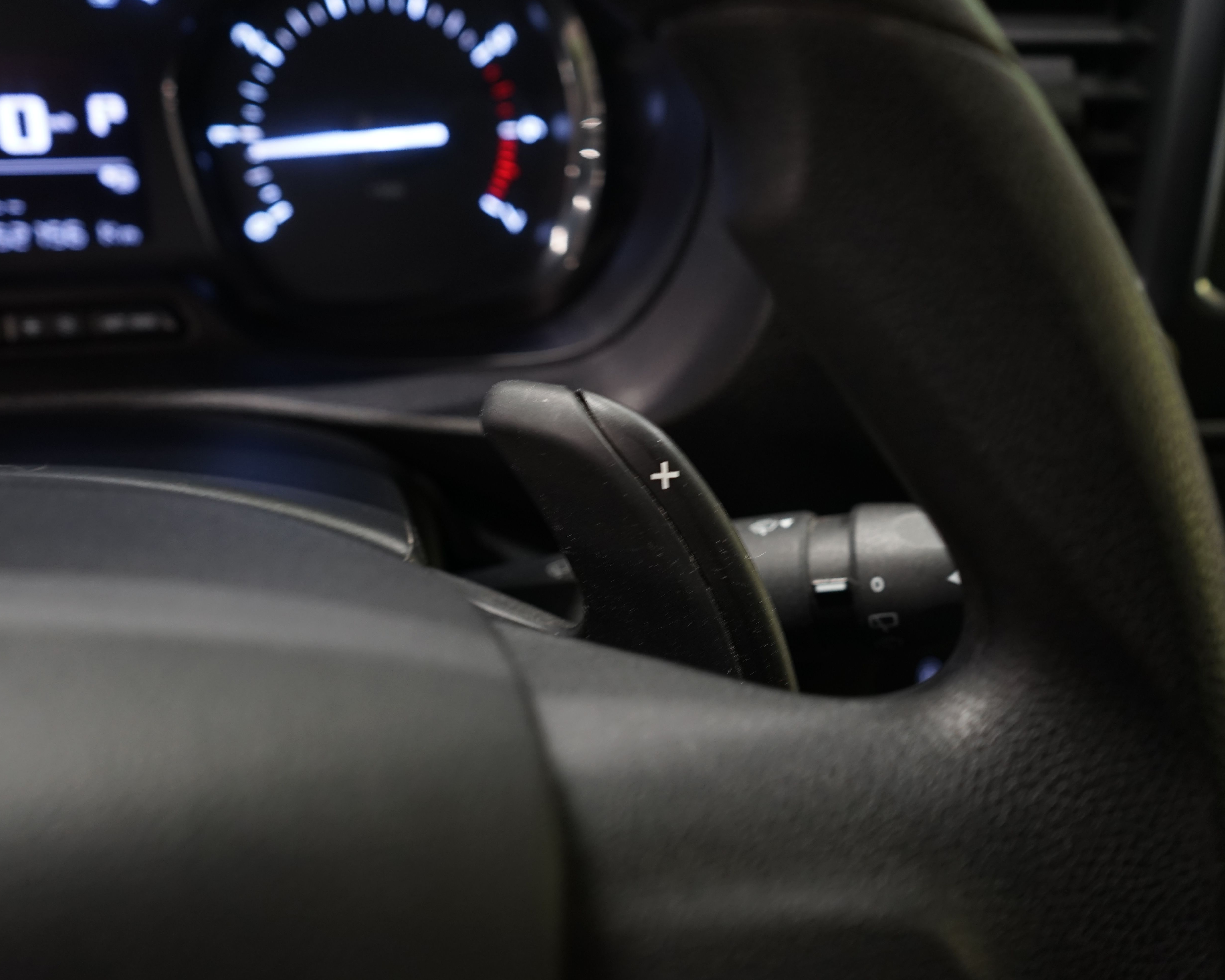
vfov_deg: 44.5
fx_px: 1196
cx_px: 605
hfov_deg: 54.2
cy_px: 486
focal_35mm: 33
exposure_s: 1/6
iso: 800
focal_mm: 29
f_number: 4.5
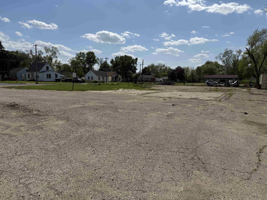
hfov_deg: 71.6
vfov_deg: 56.8
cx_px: 134
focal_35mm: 24
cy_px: 100
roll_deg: -0.5
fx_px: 185
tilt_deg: -5.6
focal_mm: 6.76
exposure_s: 1/10309
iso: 80
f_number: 1.78
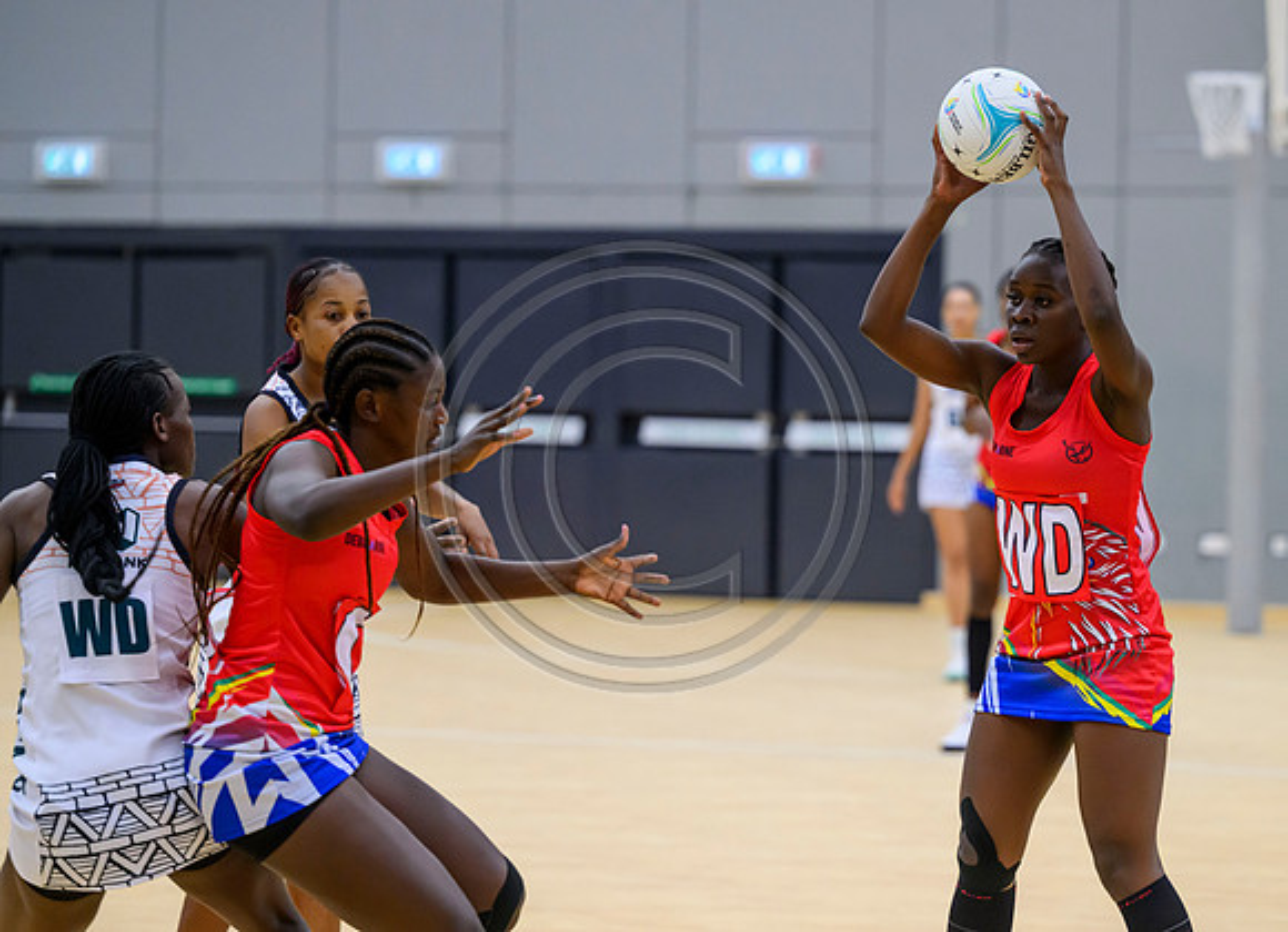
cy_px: 436
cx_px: 773
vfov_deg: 9.0
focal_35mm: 161
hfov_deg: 12.4
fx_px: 5935
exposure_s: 1/1000
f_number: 3.2
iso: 4000
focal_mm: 135
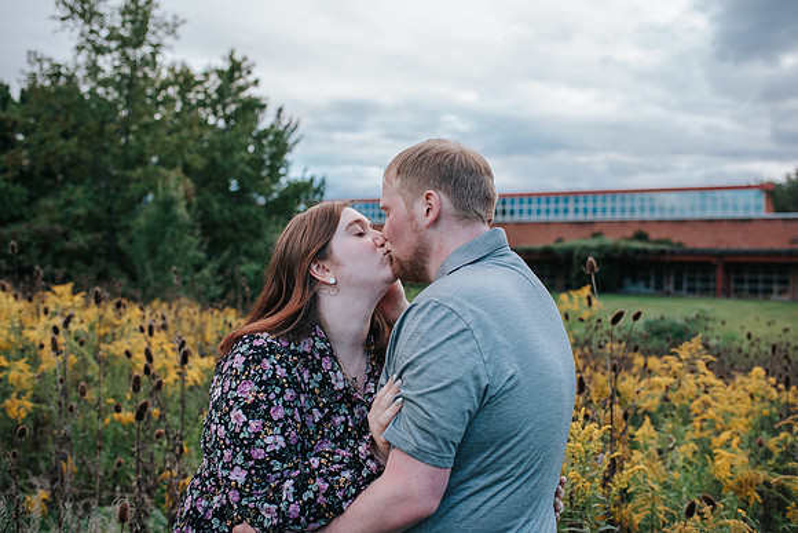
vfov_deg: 37.9
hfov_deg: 54.4
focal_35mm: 35
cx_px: 399
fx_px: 776
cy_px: 266
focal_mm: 35
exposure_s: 1/1250
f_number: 3.2
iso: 1000
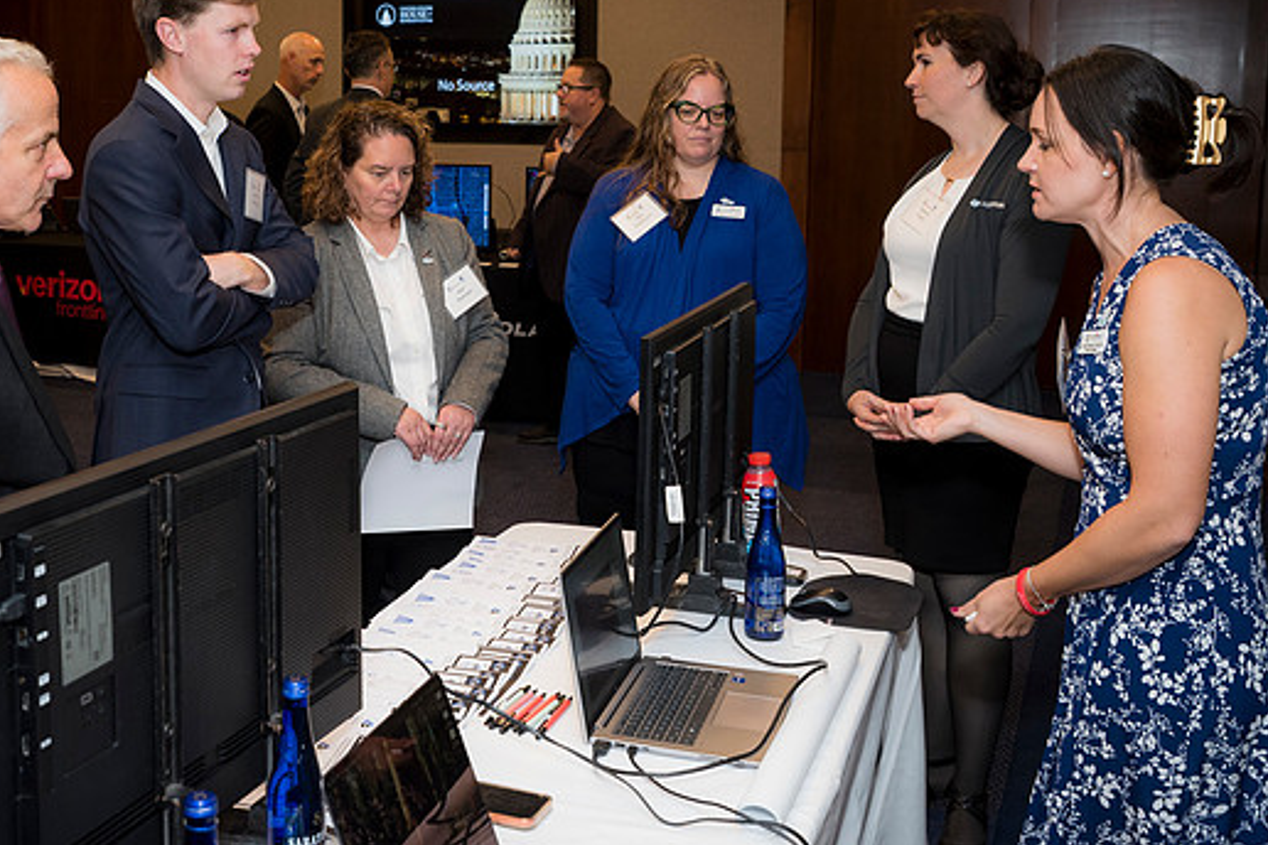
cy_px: 380
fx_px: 1268
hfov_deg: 53.1
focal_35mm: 36
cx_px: 595
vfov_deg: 36.8
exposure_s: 1/125
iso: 800
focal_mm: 32
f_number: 5
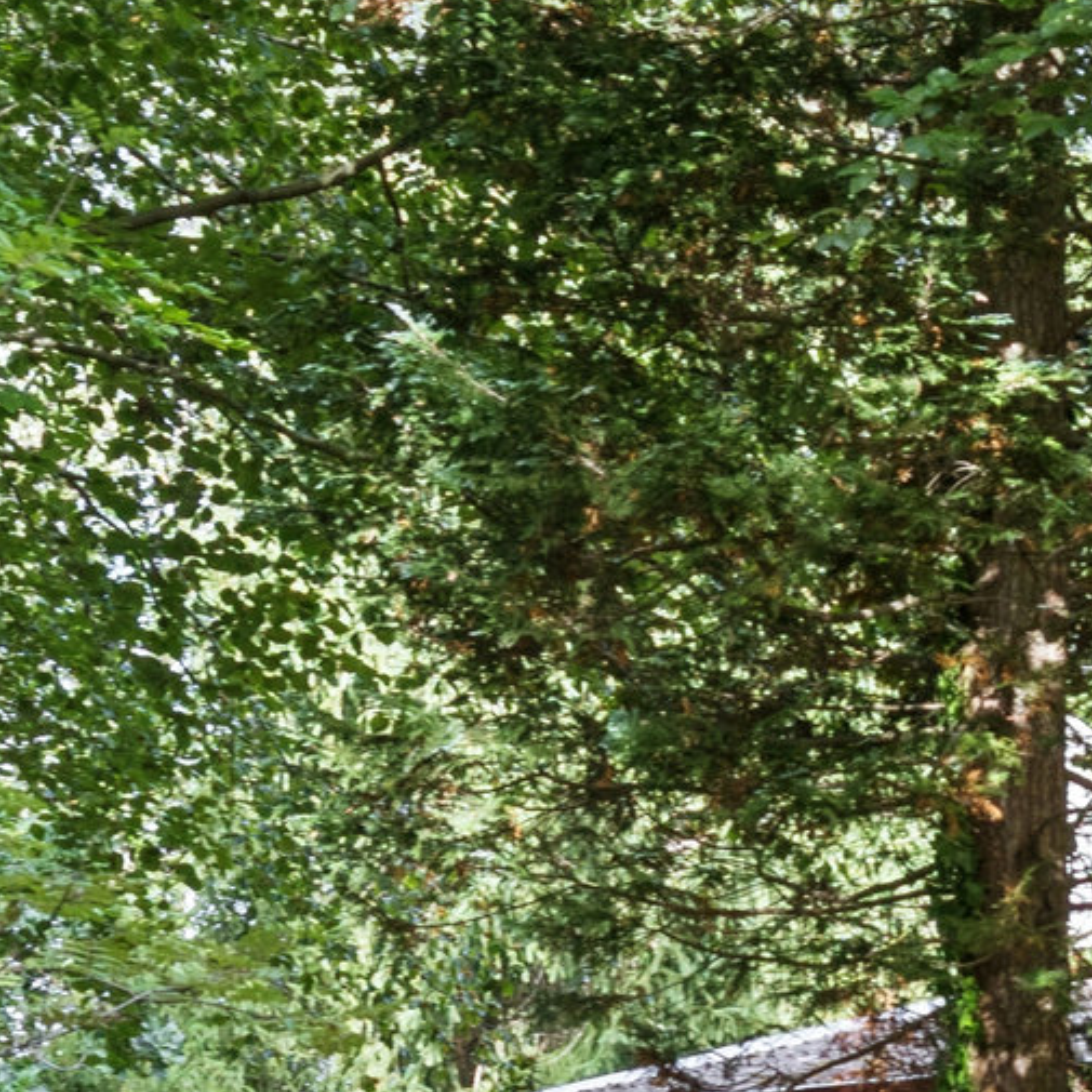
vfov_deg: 8.5
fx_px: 7209
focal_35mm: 202
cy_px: 1440
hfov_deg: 8.2
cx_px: 2216
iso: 200
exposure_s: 1/50
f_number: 8
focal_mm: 40
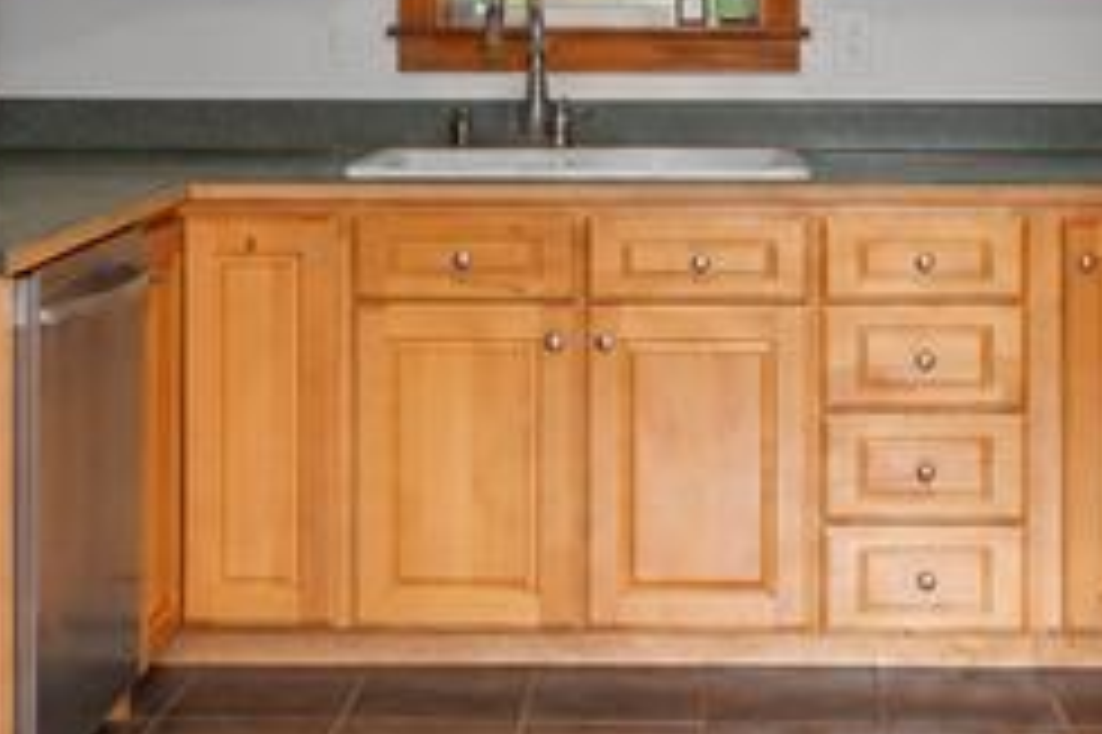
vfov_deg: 19.8
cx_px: 760
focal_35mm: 67
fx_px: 2049
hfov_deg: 29.8
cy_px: 23
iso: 3200
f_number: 11
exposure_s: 1/25
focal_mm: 16
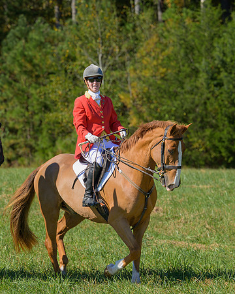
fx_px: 1857
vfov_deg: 9.0
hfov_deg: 7.2
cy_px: 149
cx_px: 35
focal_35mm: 214
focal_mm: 120
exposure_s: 1/800
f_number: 4
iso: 200
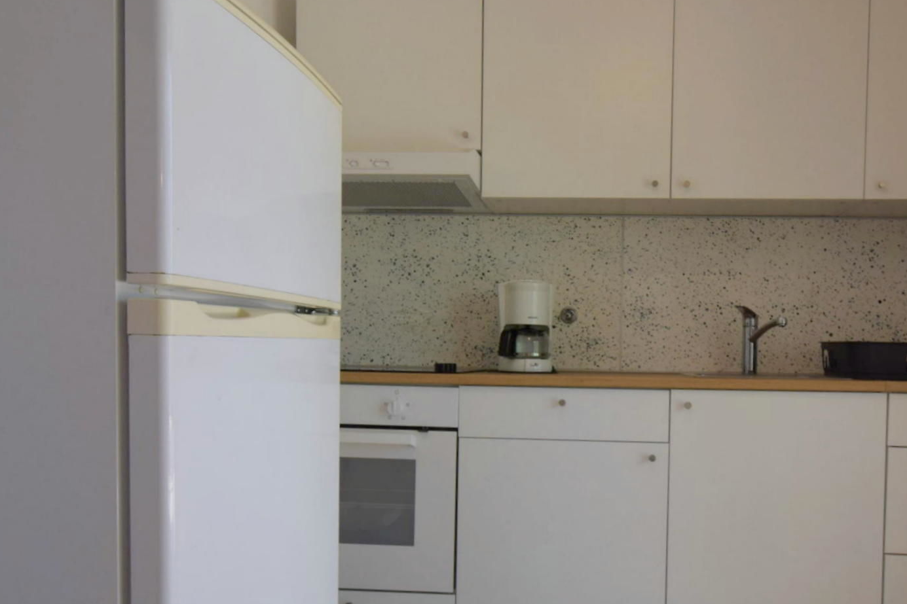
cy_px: 352
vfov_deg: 49.3
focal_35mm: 26
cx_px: 568
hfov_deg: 68.3
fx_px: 655
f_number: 5.6
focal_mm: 10
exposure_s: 1/125
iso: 400
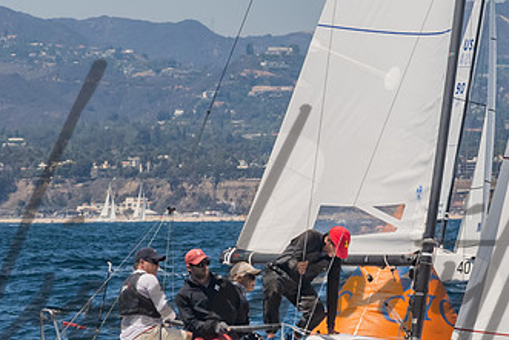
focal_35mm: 420
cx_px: 213
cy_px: 228
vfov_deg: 3.3
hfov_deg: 4.9
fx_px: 5941
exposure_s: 1/1250
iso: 640
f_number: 14
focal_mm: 125
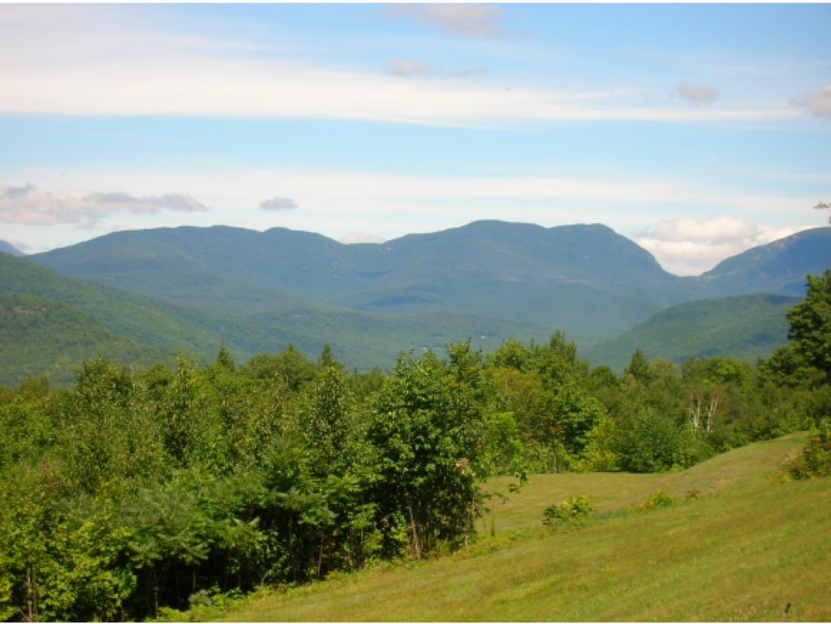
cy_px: 312
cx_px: 416
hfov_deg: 19.3
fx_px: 2450
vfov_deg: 14.5
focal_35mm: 102
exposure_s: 1/115
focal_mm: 17.1
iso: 50
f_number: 8.2
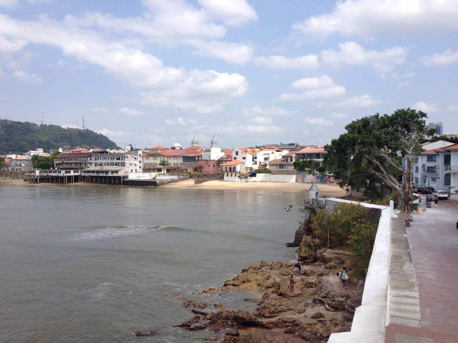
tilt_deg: -4.9
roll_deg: +0.7
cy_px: 172
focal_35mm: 35
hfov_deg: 52.6
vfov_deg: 40.7
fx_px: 463
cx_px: 229
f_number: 2.4
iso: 50
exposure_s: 1/1972
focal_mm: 4.28
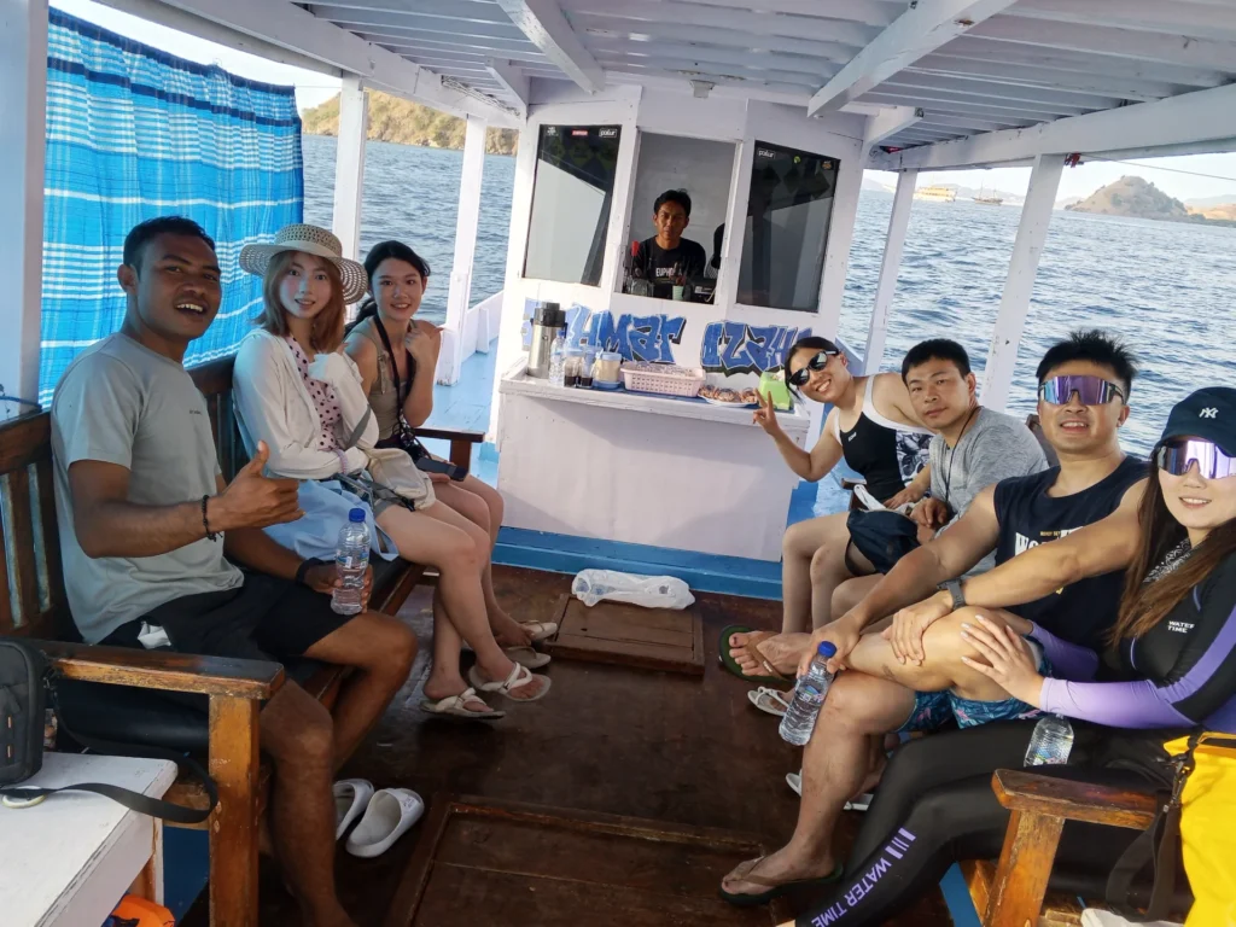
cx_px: 618
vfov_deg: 58.9
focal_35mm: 23
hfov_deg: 73.9
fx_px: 821
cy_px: 464
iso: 104
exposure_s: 1/120
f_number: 1.6
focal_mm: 4.09
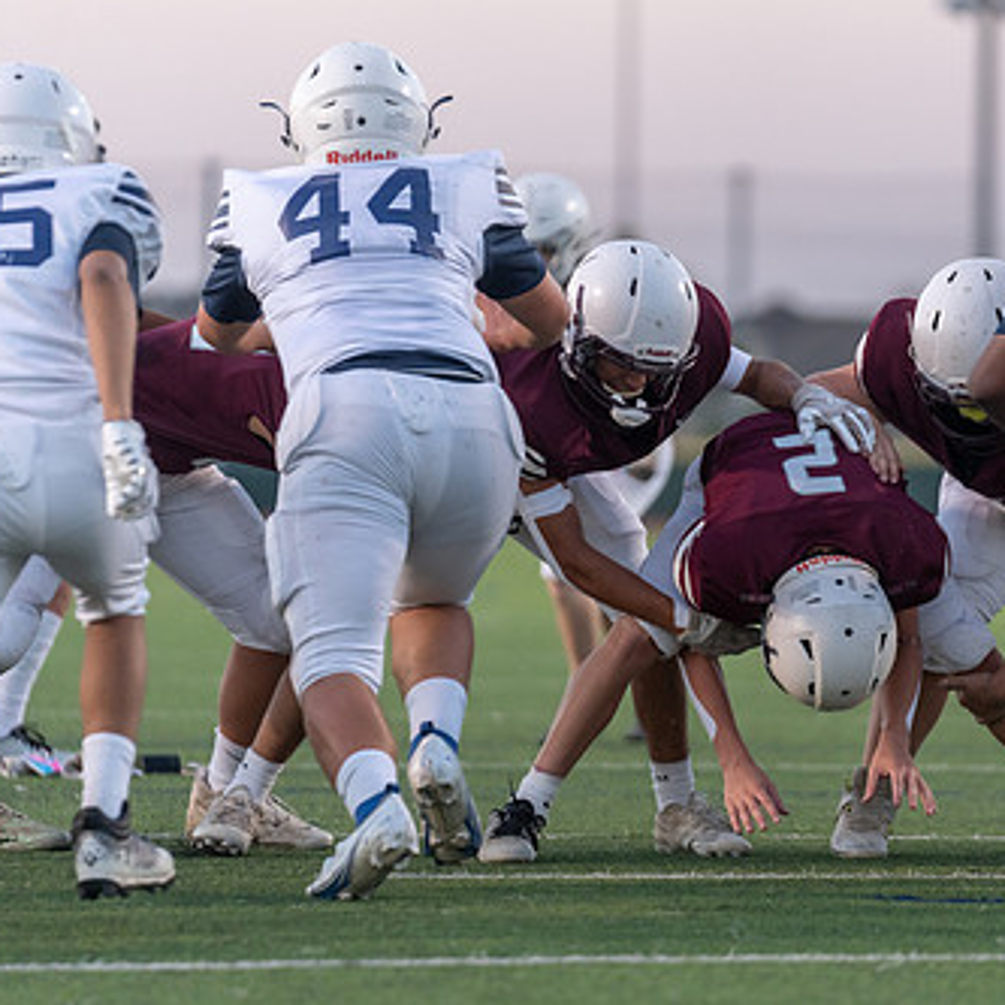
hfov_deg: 5.9
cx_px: 761
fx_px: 9723
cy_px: 577
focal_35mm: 296
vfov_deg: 5.9
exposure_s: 1/1250
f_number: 2.8
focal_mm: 200
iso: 1000
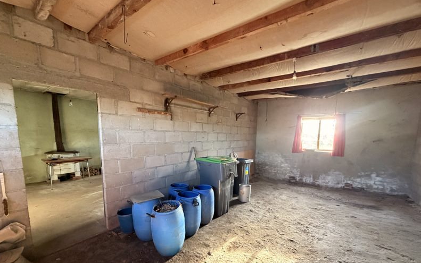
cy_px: 156
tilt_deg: -7.1
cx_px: 209
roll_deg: -0.3
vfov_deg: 74.1
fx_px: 172
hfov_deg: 101.4
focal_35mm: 15
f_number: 2.2
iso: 500
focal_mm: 2.22
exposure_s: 1/60
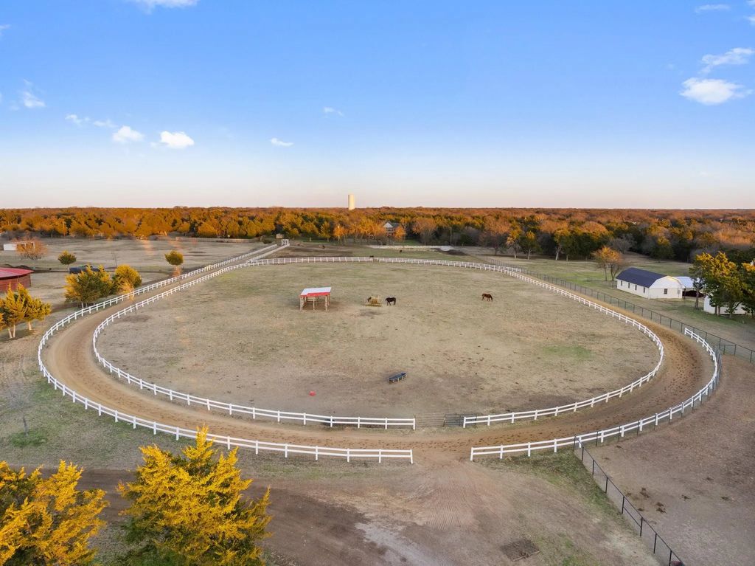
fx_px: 523
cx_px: 378
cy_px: 283
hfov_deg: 71.6
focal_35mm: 24
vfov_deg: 56.8
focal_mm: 12.29
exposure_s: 1/50
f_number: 2.8
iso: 100
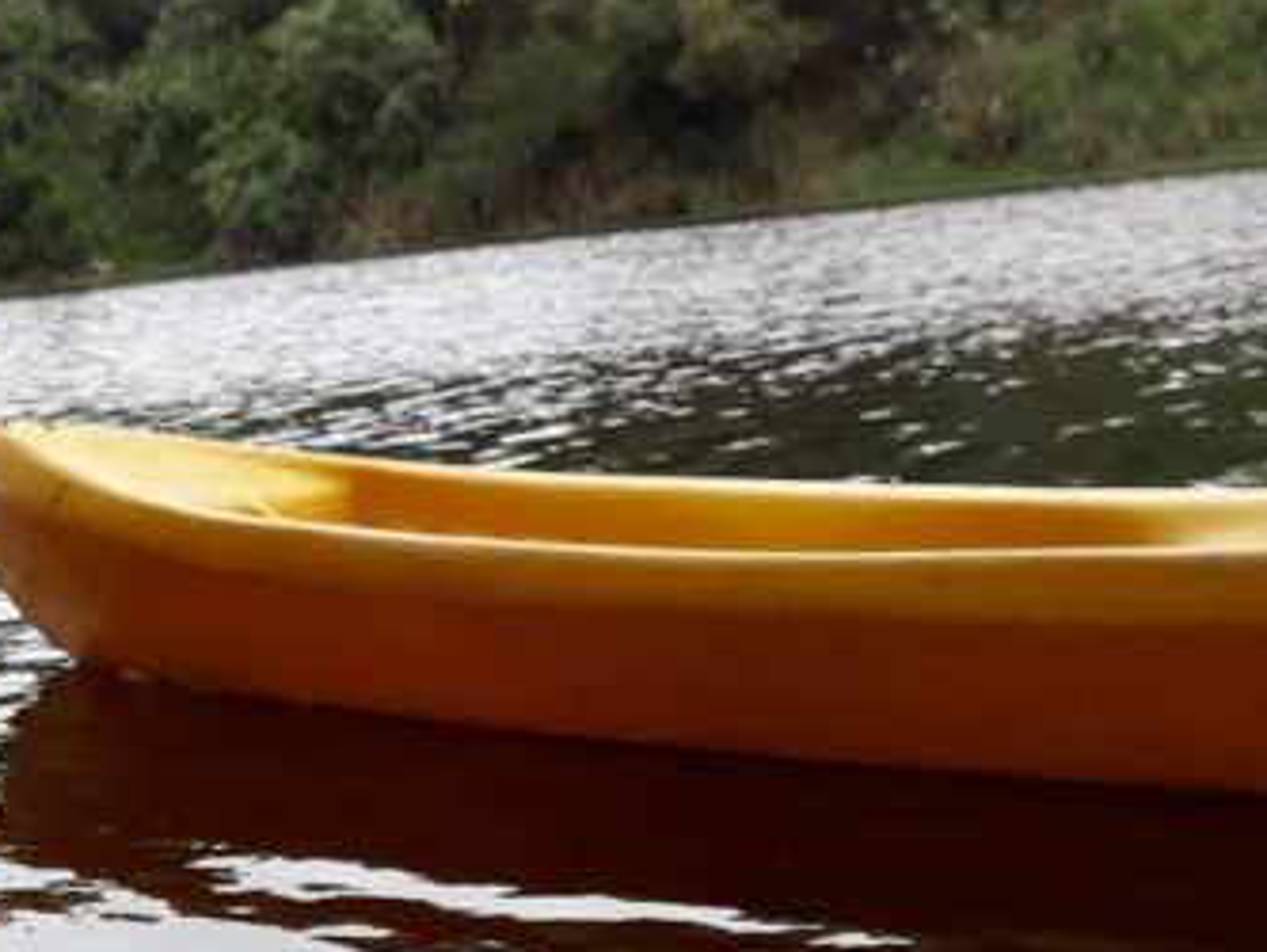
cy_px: 960
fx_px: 3039
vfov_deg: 17.4
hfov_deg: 21.2
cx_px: -419
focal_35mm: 83
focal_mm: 3.71
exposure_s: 1/508
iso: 40
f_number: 1.7
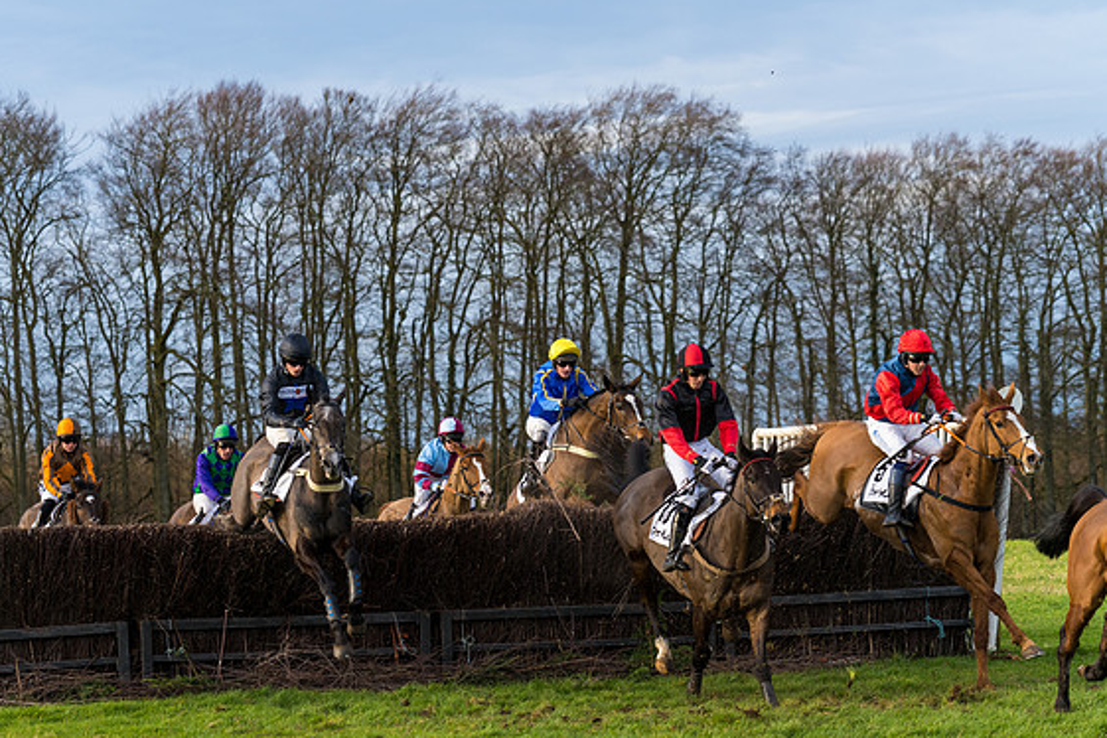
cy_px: 418
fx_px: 3628
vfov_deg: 11.6
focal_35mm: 118
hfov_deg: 17.3
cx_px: 442
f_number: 4
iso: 400
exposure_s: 1/1000
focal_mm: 98
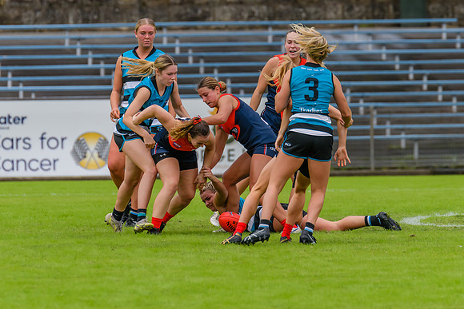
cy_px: 141
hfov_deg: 3.0
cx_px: 208
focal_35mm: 683
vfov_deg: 2.0
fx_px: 8801
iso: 800
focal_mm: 420
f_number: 7.1
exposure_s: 1/1600
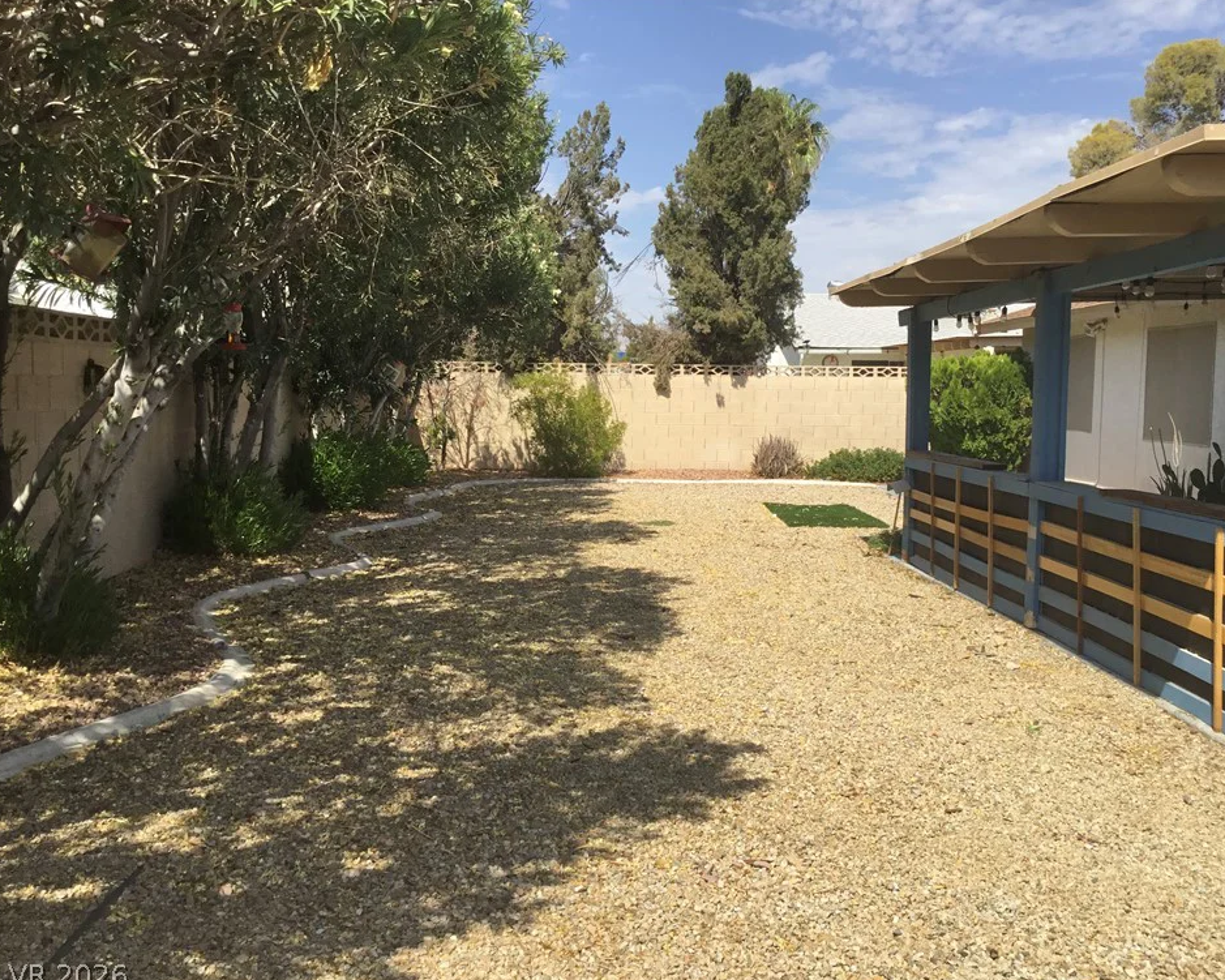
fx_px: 1196
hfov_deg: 54.2
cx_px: 654
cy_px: 496
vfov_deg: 44.5
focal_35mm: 33
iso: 25
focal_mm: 3.3
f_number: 2.4
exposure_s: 1/1253
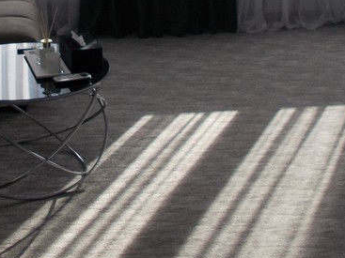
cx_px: 103
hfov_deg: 22.9
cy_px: -83
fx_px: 847
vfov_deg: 16.4
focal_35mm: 85
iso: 80
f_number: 3.2
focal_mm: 4.6
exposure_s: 1/160
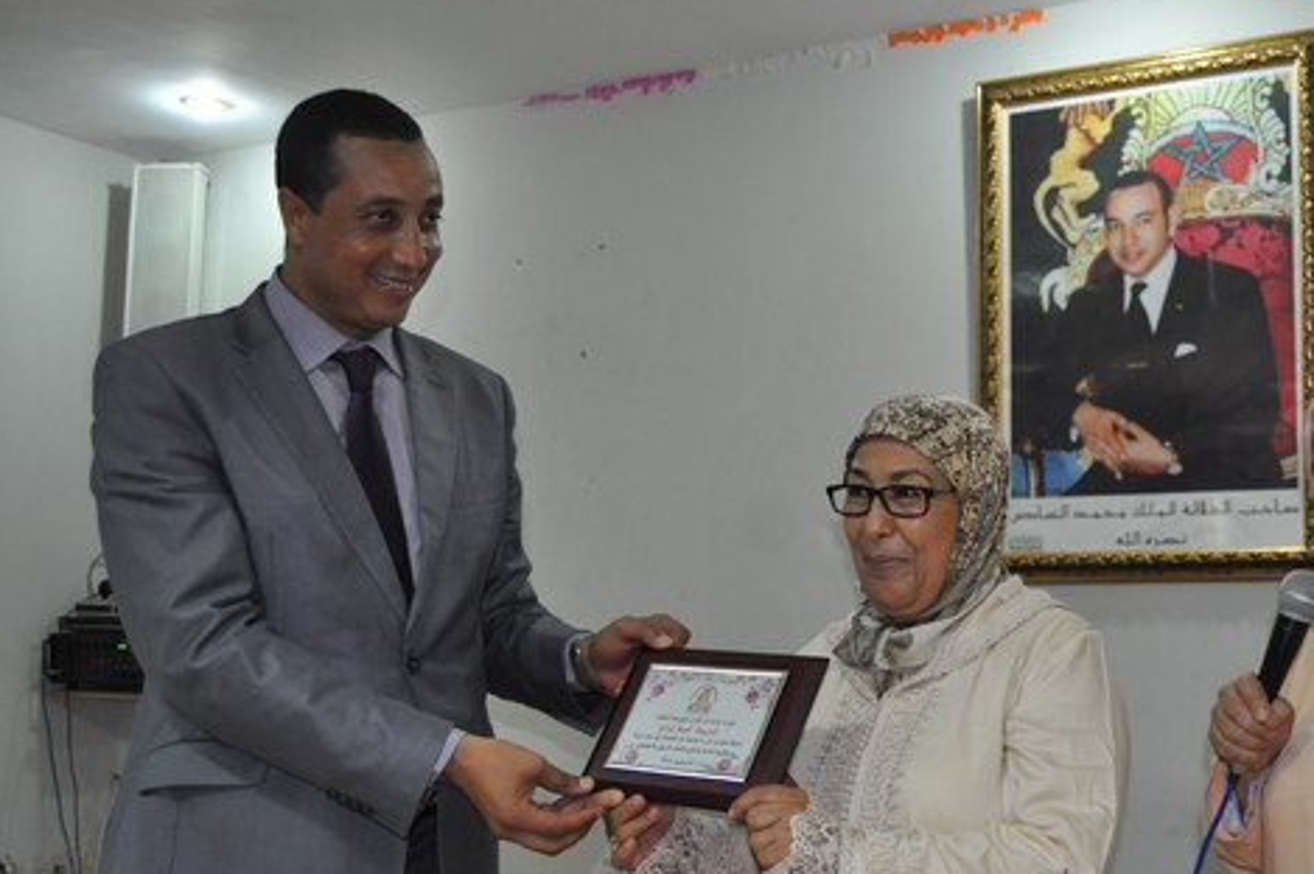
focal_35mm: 45
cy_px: 511
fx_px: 1641
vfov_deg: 29.8
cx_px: 894
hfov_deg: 42.9
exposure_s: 1/100
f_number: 3.5
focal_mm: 22
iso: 800
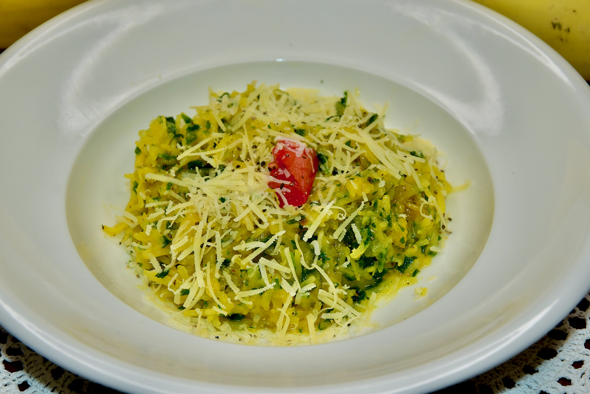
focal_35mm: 72
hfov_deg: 28.0
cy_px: 197
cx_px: 295
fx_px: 1181
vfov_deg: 19.0
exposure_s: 1/200
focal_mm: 48
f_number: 7.1
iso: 200
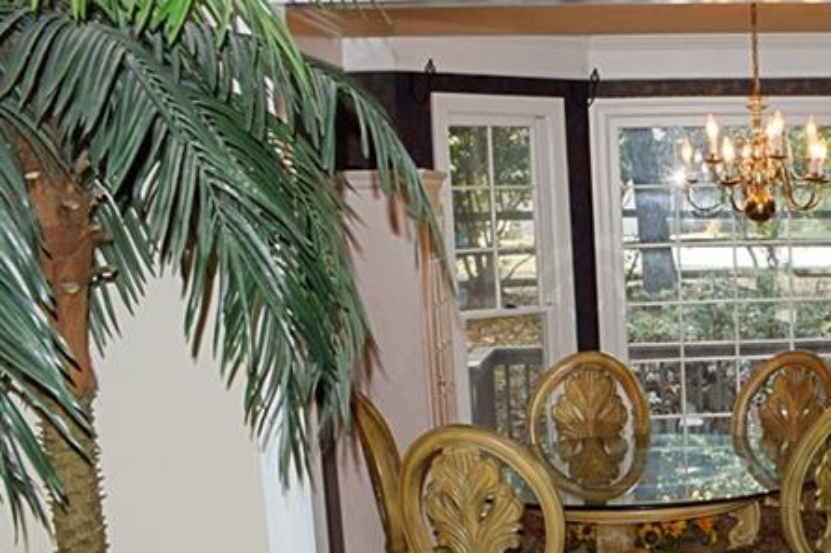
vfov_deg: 21.5
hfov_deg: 29.8
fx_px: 1431
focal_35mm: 62
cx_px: 863
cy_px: 480
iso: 200
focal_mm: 18
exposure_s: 1/50
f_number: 8
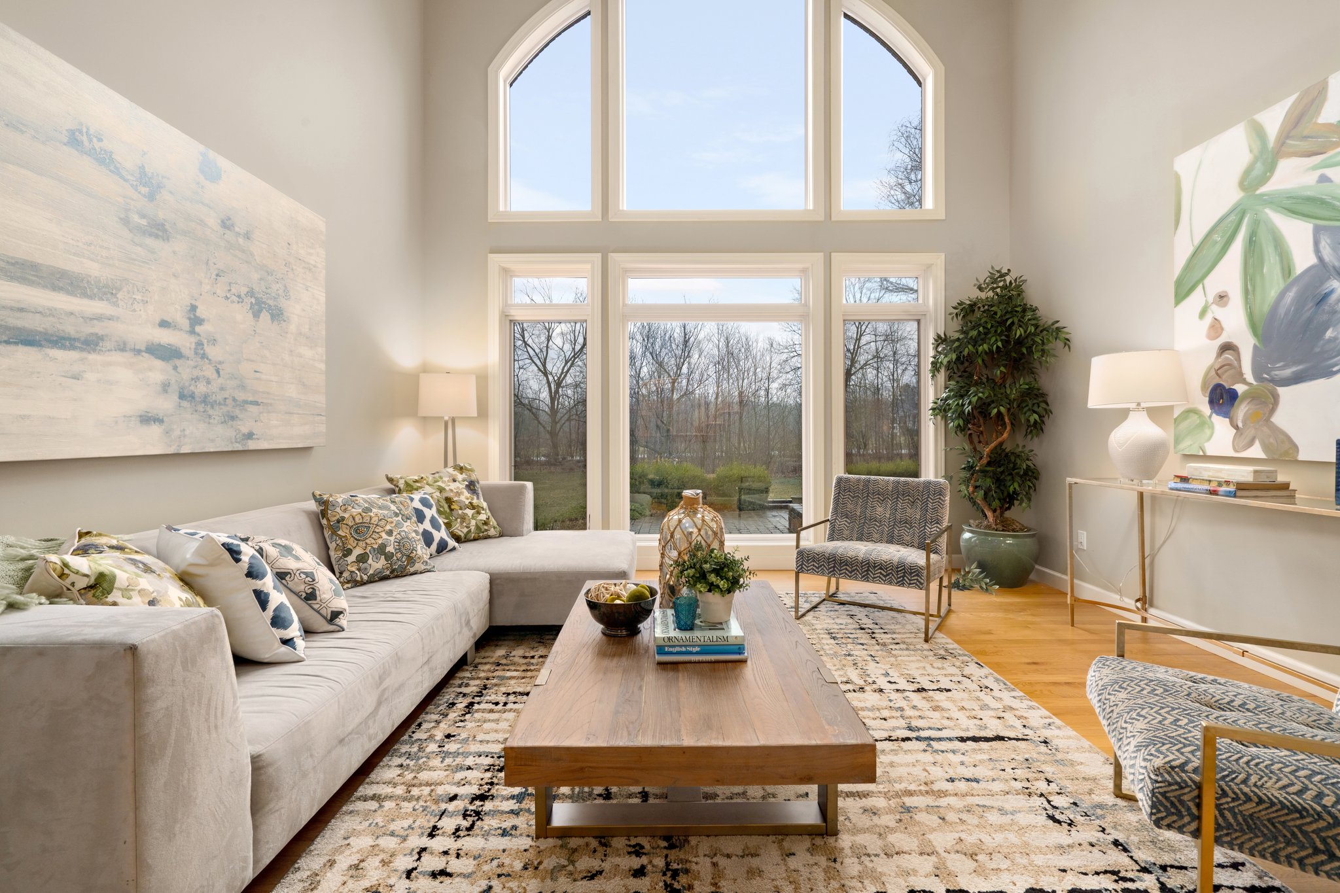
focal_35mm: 16
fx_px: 595
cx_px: 670
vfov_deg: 73.7
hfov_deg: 96.7
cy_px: 446
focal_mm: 16
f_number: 11
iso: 320
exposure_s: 1/2.5
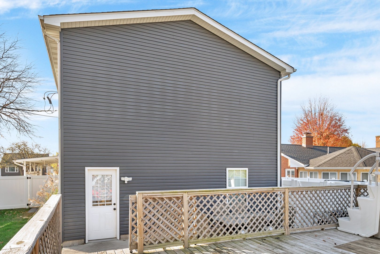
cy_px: 127
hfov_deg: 78.6
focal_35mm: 22
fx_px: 232
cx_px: 190
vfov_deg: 57.2
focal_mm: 22
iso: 640
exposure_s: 1/320
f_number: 9
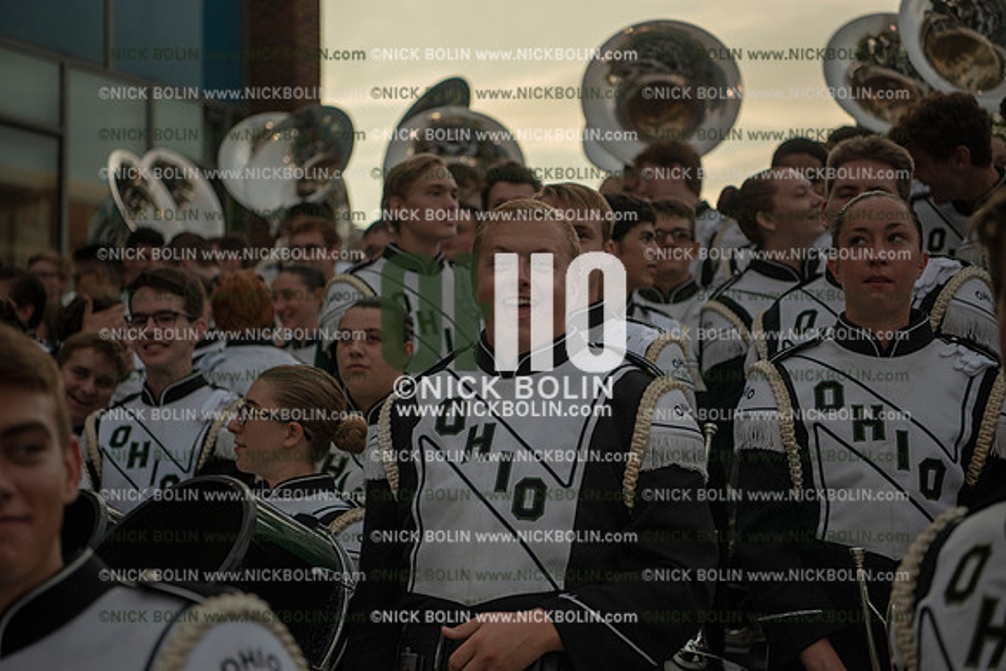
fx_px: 1733
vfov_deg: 21.9
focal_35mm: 62
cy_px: 336
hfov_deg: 32.4
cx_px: 503
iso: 800
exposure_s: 1/4000
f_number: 3.2
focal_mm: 62
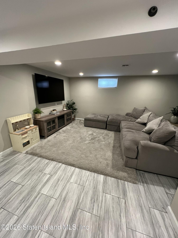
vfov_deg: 106.2
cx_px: 89
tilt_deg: -15.9
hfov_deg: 89.9
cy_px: 119
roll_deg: -1.3
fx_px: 89
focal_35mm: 13
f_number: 1.8
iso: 320
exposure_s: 1/60
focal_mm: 1.57
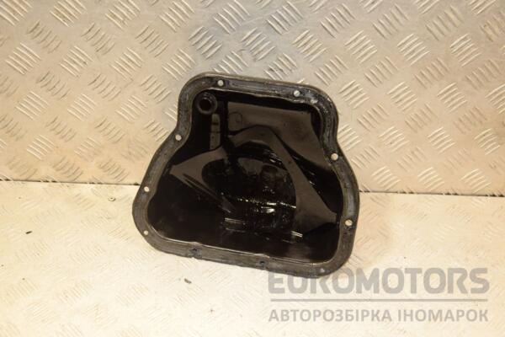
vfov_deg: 29.9
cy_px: 168
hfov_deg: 43.6
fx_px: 631
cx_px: 252
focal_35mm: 45
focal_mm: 30
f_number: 5
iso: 800
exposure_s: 1/160
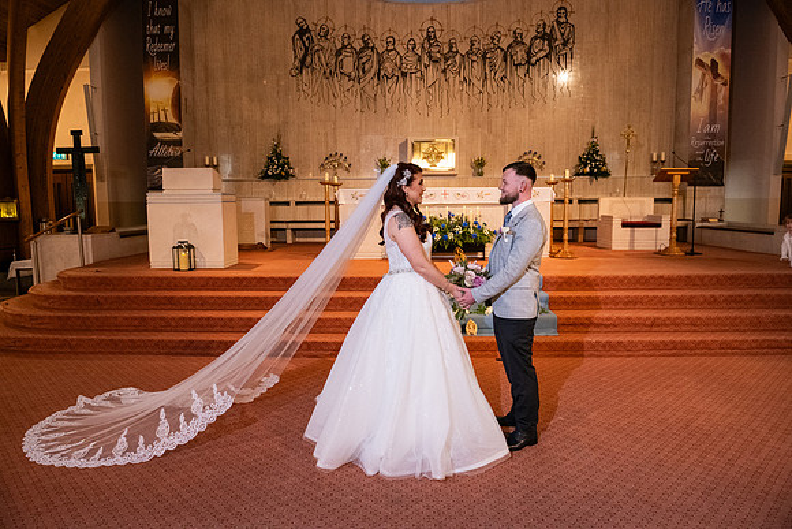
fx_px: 528
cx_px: 396
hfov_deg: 73.7
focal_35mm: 24
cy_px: 264
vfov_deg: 53.2
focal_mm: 24
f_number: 5
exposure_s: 1/160
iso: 2000
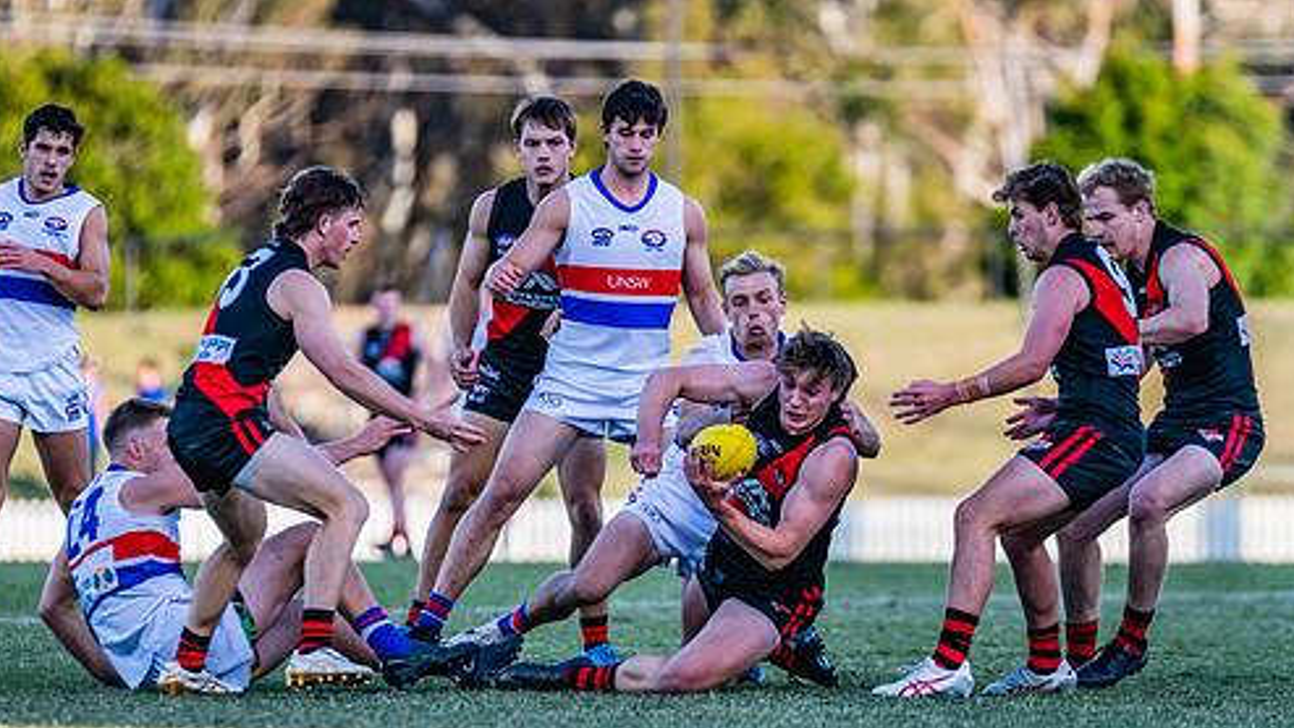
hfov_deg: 4.7
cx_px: 565
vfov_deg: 2.7
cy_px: 470
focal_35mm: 455
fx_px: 15614
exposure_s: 1/1600
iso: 900
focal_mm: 360
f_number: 4
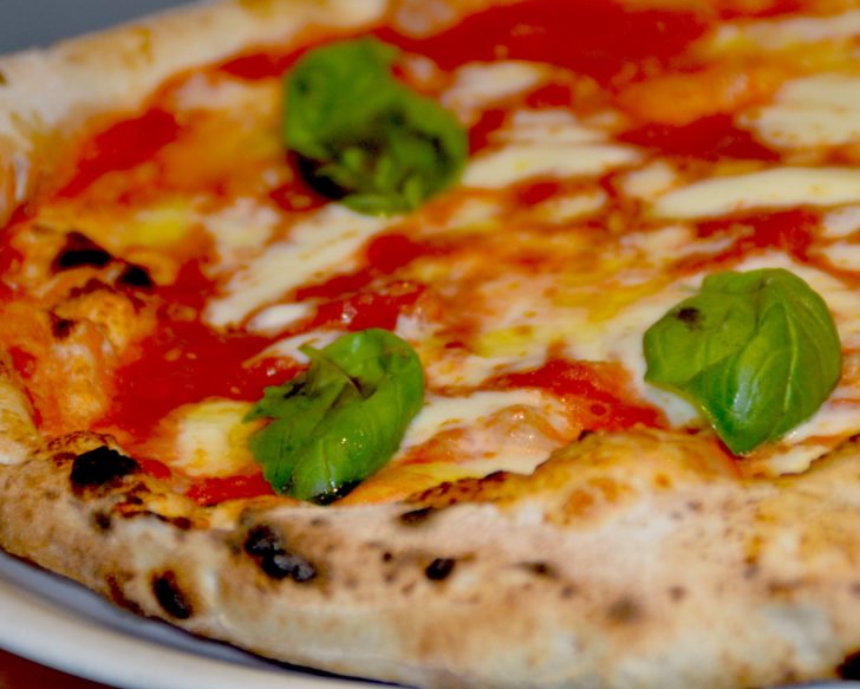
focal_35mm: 198
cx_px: 463
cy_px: 287
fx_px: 5042
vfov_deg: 7.8
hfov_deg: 9.7
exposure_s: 1/60
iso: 800
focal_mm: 100
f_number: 5.6
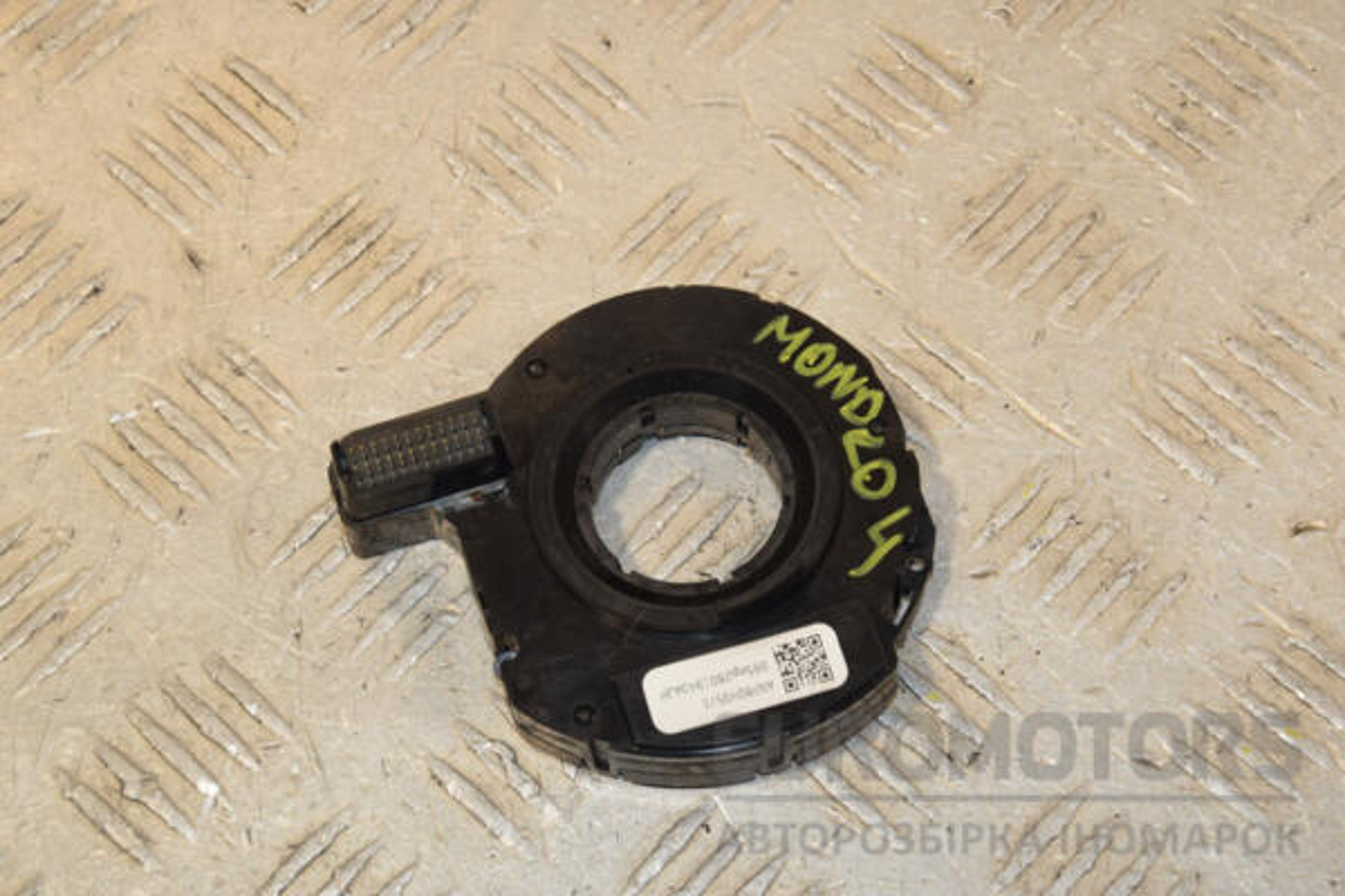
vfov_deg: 15.7
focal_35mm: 87
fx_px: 3250
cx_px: 672
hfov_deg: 23.4
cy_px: 448
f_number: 9
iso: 800
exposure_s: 1/200
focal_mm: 58
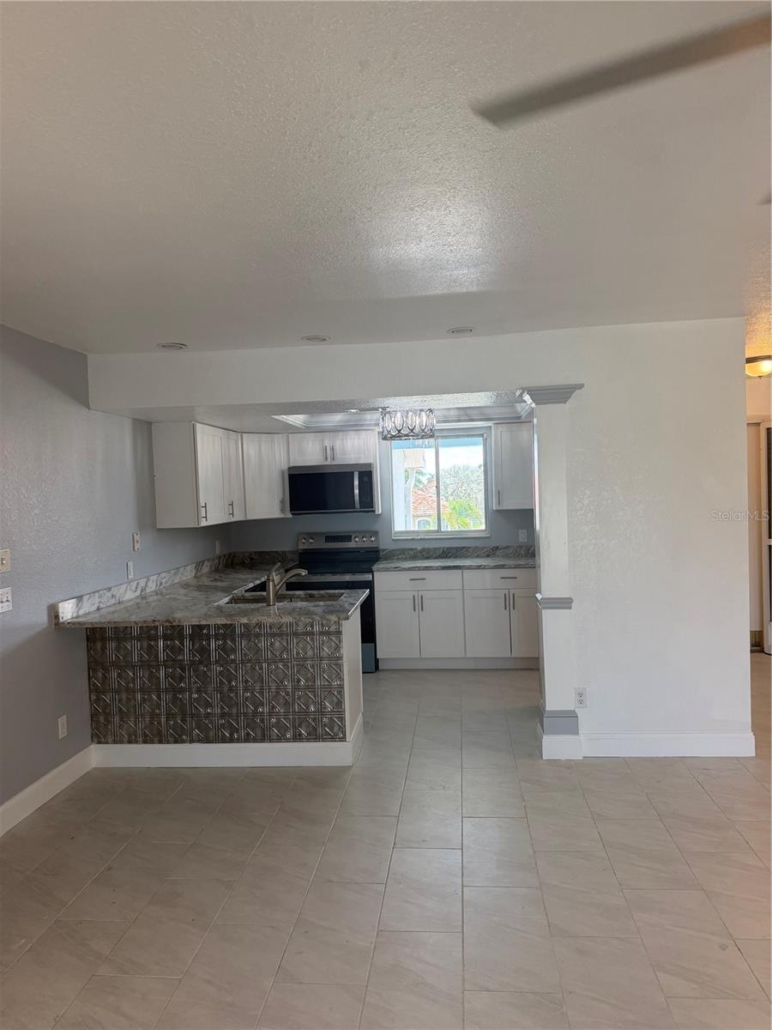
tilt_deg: -1.4
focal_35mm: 24
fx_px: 714
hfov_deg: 56.8
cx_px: 386
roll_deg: +1.2
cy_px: 515
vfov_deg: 71.6
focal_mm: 6.76
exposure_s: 1/210
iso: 125
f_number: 1.78
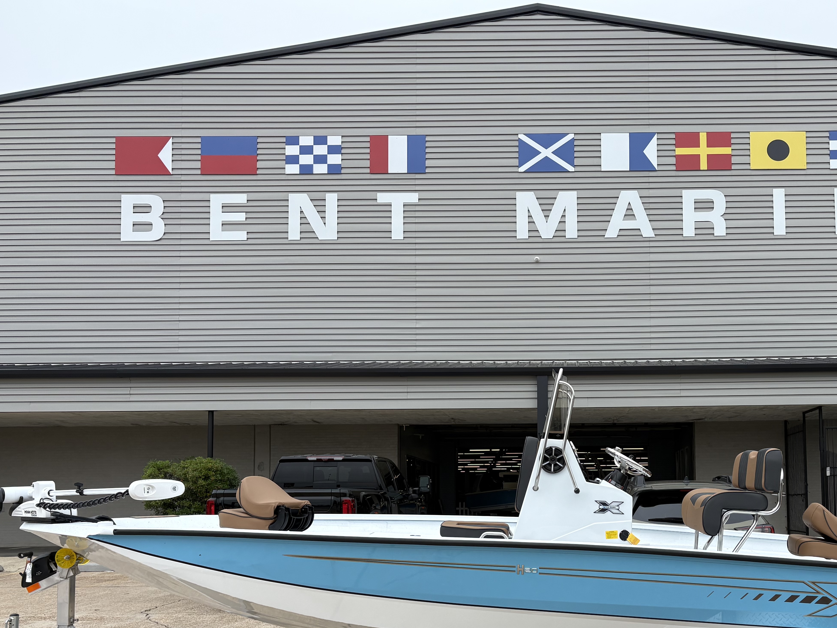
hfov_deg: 48.0
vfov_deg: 37.1
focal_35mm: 38
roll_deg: +0.7
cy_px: 445
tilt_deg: +3.4
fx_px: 919
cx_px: 567
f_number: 1.6
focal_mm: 5.96
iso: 50
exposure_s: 1/1667
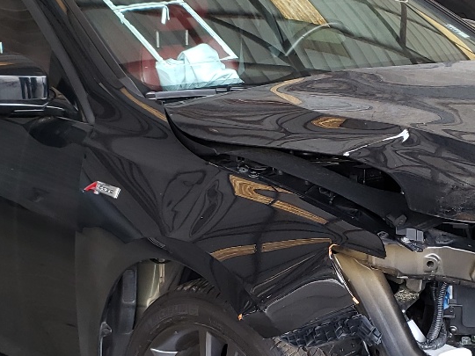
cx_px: 280
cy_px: 244
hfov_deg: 25.3
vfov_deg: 19.1
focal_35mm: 77
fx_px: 1057
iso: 59
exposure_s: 1/120
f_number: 1.5
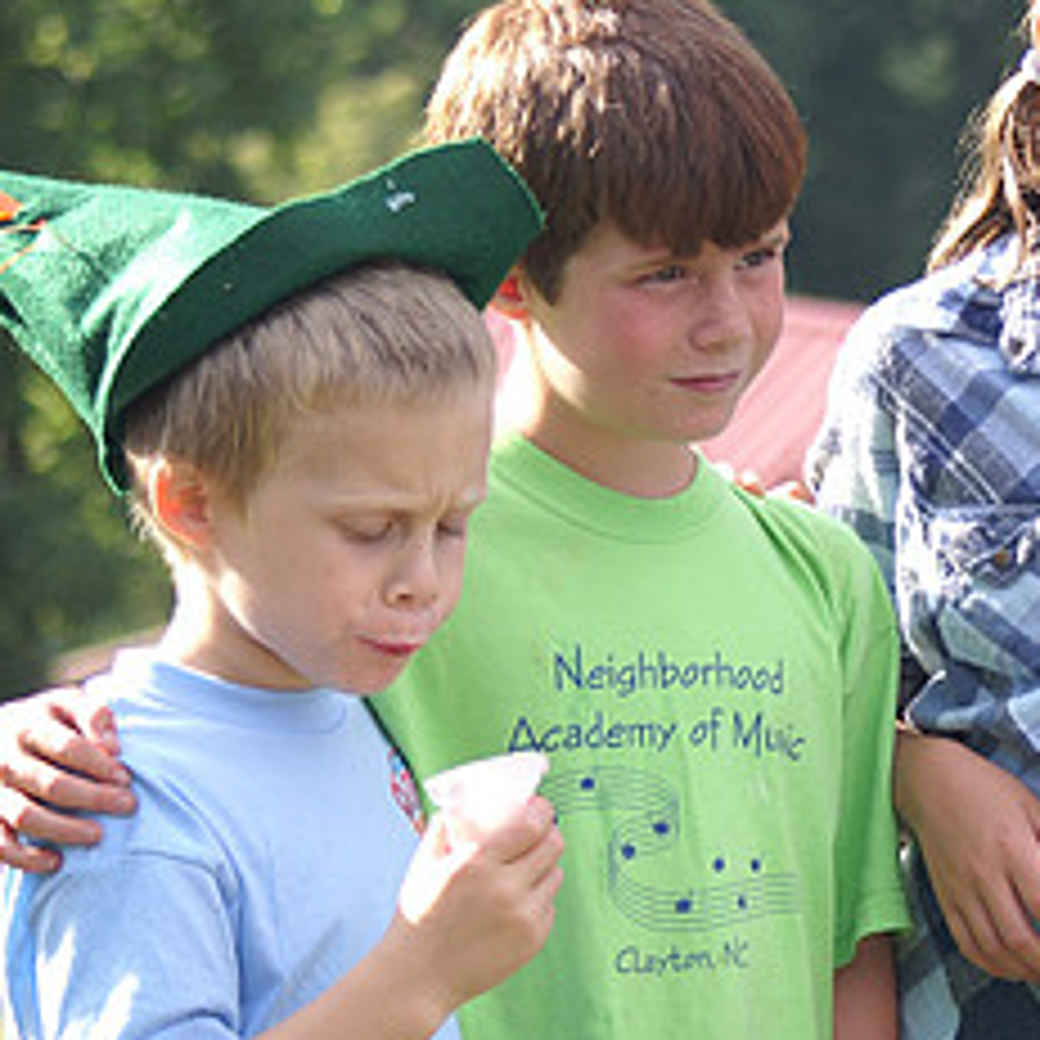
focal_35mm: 224
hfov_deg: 7.8
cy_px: 522
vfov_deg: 7.8
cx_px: 824
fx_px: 7614
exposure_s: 1/250
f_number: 4.5
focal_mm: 70
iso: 100
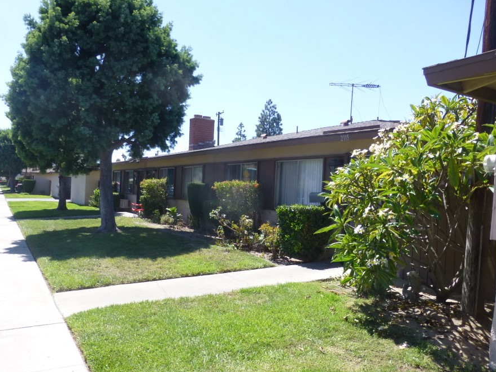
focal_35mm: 28
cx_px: 230
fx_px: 401
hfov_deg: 63.4
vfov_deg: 49.7
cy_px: 197
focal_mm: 4.3
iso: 100
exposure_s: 1/500
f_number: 3.3
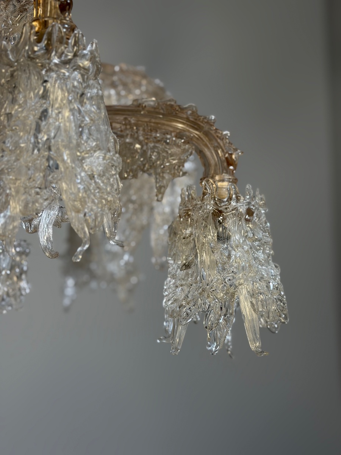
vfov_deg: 39.7
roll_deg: +1.0
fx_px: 630
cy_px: 228
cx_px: 170
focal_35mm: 48
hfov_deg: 30.3
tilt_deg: +6.1
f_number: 1.78
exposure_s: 1/100
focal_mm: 6.76
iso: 100
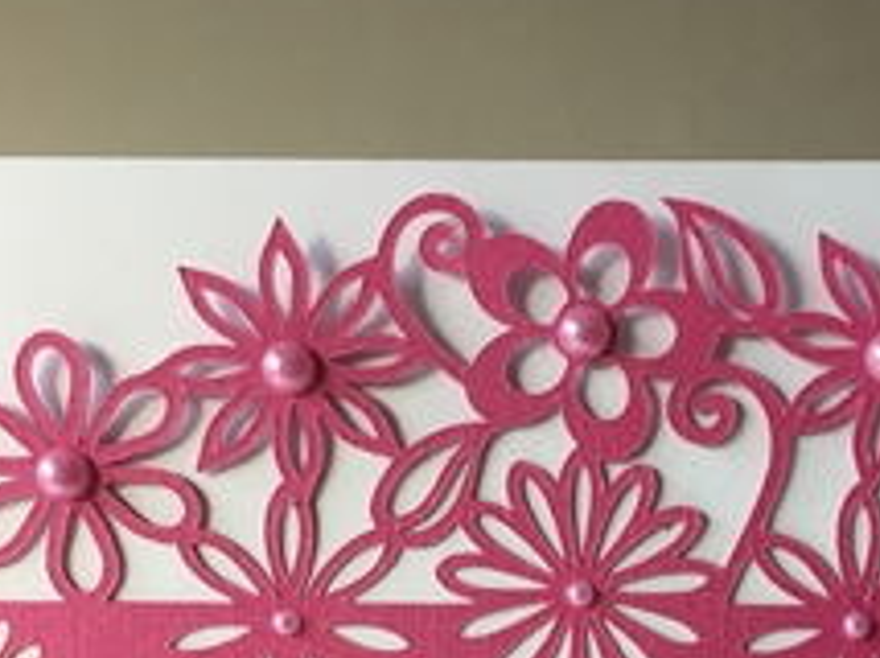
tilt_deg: -10.5
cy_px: 635
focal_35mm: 61
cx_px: 596
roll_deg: +0.9
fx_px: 1549
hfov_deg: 31.4
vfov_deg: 23.1
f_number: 2.2
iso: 50
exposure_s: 1/33
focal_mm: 4.15
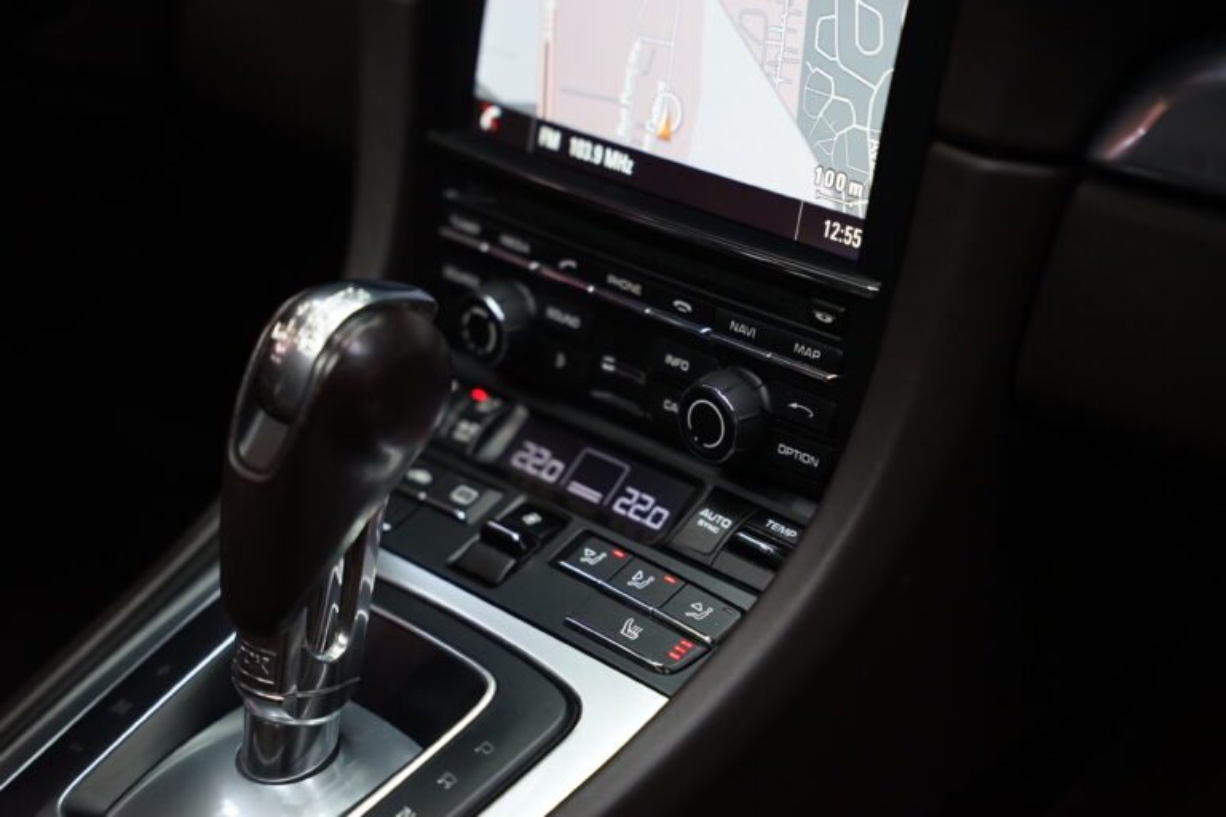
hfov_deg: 28.8
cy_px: 408
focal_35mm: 70
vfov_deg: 19.5
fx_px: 2384
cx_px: 613
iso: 1600
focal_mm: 70
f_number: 2.8
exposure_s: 1/80
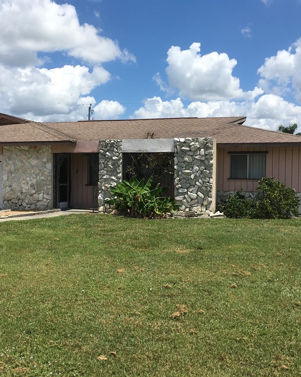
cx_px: 126
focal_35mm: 38
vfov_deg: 47.9
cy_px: 188
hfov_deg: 39.0
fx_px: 423
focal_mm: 4.15
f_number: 2.2
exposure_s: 1/2653
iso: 25
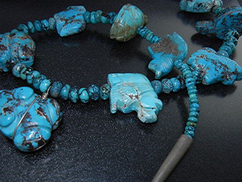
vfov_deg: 41.8
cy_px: 91
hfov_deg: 54.0
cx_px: 121
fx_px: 238
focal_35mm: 34
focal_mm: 6.2
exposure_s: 1/30
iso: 800
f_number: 7.2
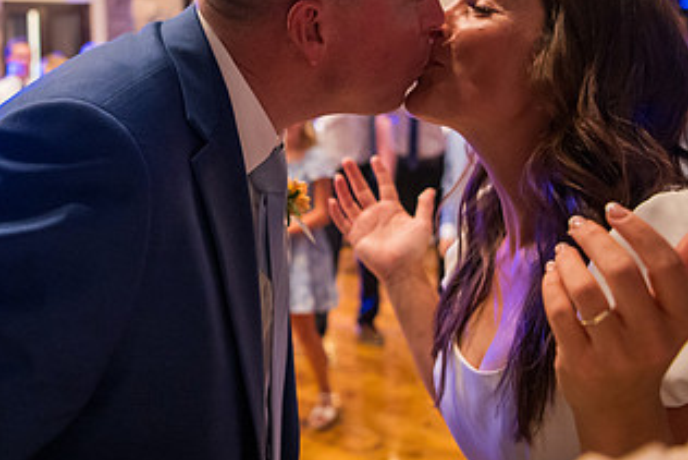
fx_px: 841
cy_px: 78
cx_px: 257
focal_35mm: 44
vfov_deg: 29.7
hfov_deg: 44.1
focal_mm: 24
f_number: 2.8
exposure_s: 1/80
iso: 6400
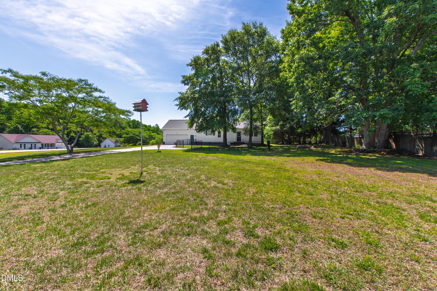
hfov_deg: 100.4
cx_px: 218
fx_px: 182
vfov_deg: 77.3
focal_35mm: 15
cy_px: 146
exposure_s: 1/125
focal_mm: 10
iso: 100
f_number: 8
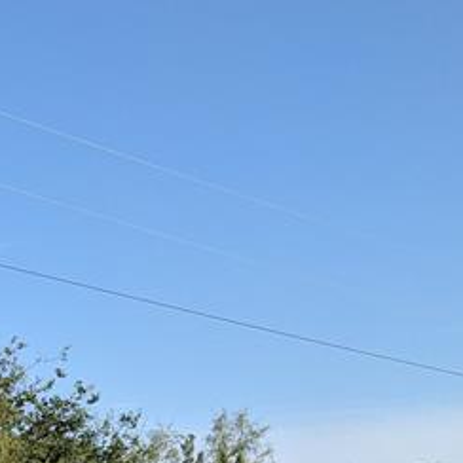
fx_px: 1513
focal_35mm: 100
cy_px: 529
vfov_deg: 16.8
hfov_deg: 15.7
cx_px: -277
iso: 63
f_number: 1.73
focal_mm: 4.38
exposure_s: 1/2347
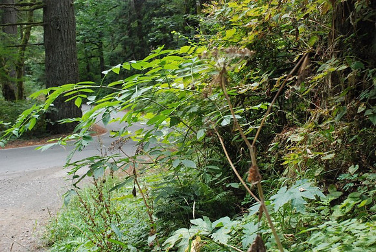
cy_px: 126
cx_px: 188
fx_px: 549
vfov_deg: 25.9
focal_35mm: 52
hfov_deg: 37.8
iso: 1600
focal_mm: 35
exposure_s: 1/160
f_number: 4.5
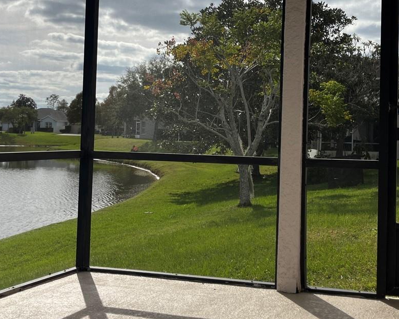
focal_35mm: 52
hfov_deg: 35.9
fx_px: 614
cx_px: 230
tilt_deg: +1.5
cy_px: 110
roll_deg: -1.6
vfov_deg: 29.0
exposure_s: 1/6173
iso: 50
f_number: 1.6
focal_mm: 5.1
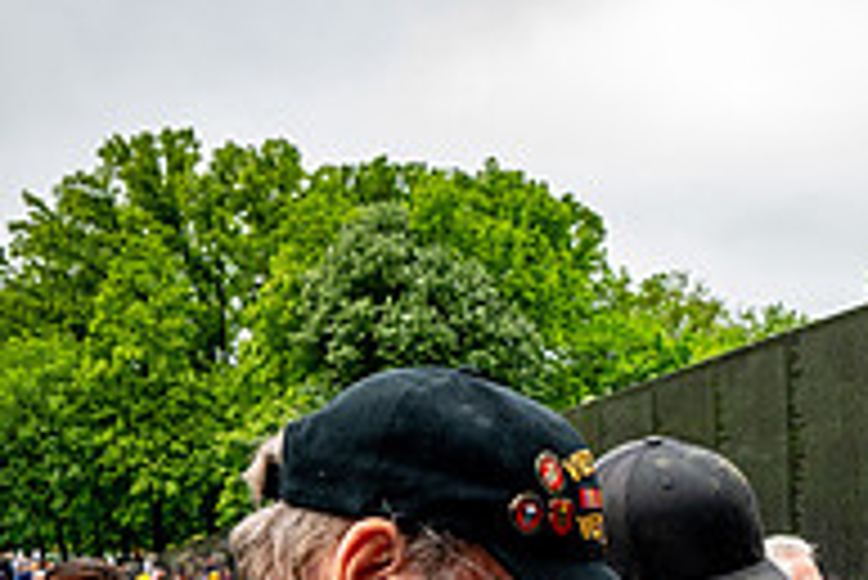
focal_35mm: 72
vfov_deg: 17.6
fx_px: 1737
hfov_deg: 27.0
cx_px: 792
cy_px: 791
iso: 1000
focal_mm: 24
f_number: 8
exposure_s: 1/640
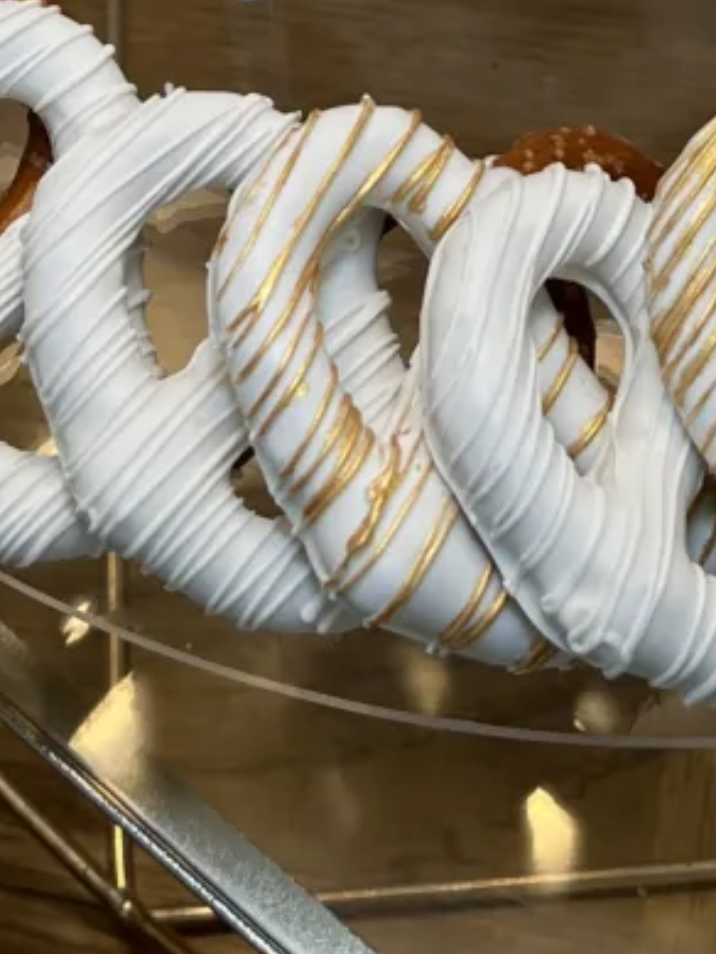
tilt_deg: -47.5
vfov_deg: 16.5
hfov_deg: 13.8
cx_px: 490
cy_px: -544
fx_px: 2949
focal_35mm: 107
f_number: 1.5
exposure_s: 1/158
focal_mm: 5.7
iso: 40
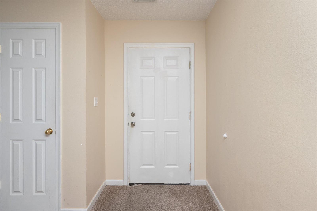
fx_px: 176
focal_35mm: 20
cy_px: 106
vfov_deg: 61.8
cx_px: 158
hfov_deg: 84.0
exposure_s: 1/30
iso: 320
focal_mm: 20
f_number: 9
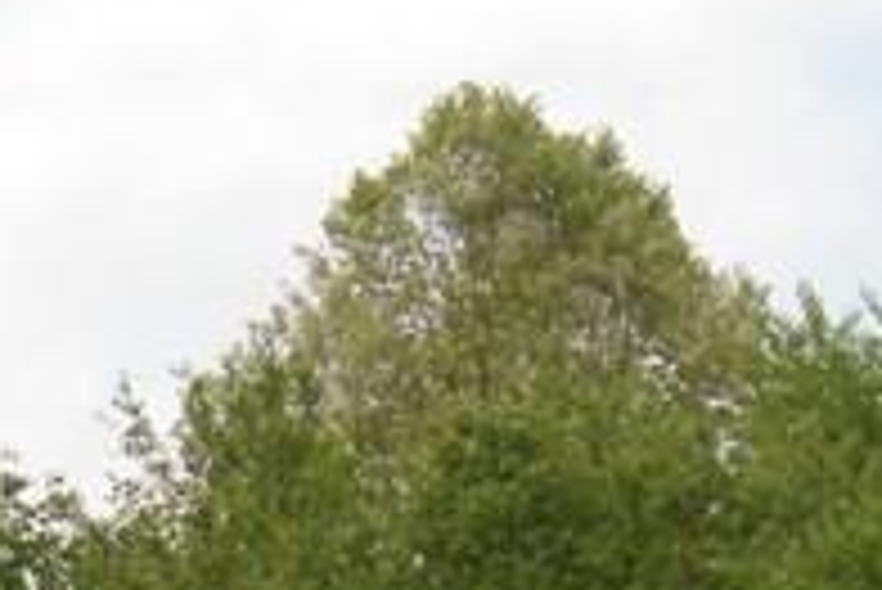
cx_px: 896
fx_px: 6522
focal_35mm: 266
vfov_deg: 5.1
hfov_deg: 7.7
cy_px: 1018
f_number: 4.1
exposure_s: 1/370
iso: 64
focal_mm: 8.2
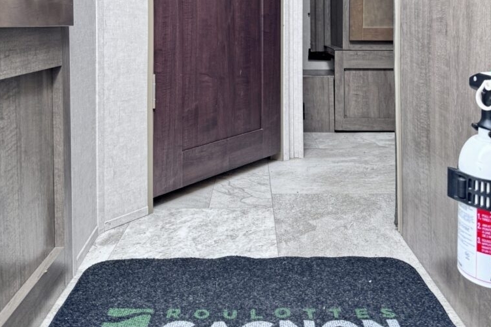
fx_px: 464
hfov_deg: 55.8
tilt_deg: +0.0
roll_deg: -1.0
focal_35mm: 34
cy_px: 30
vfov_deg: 36.4
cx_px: 248
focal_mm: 6.76
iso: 125
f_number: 1.78
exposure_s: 1/121
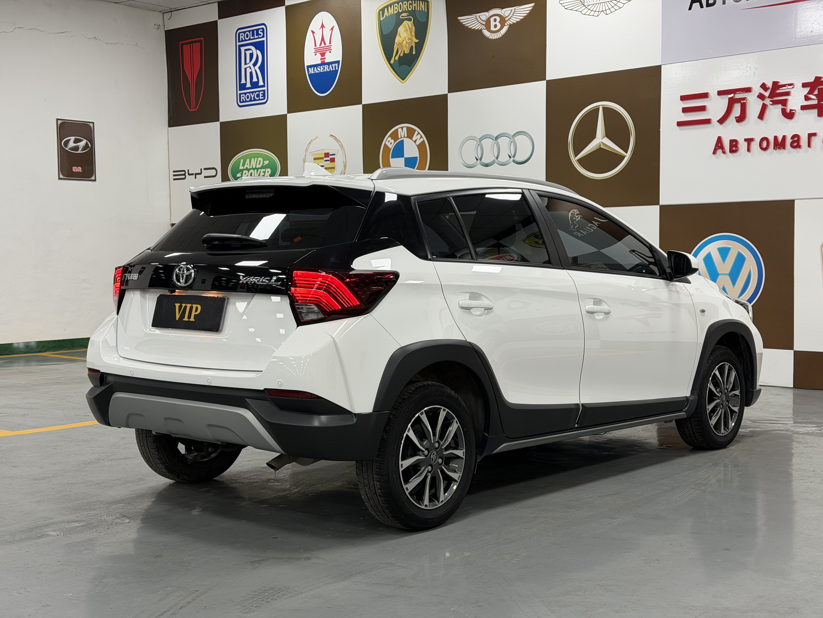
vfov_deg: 30.3
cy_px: 309
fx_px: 1141
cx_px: 412
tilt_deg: -2.4
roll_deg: +0.1
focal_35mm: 48
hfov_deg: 39.7
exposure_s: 1/50
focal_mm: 6.76
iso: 100
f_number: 1.78
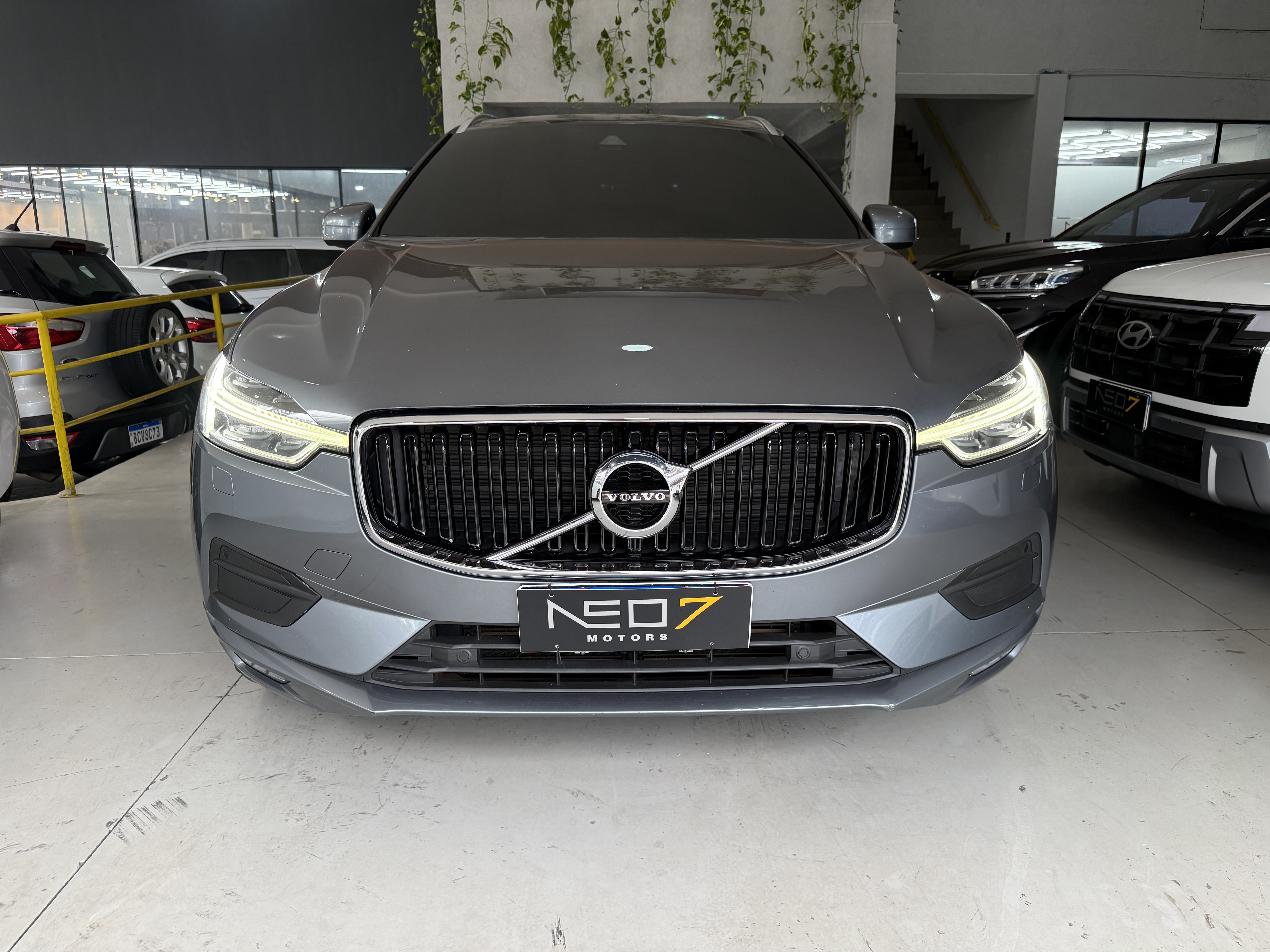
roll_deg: -0.5
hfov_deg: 71.6
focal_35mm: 24
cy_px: 476
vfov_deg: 56.8
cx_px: 635
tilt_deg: -12.9
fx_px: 881
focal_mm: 6.76
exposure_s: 1/240
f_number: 1.78
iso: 160
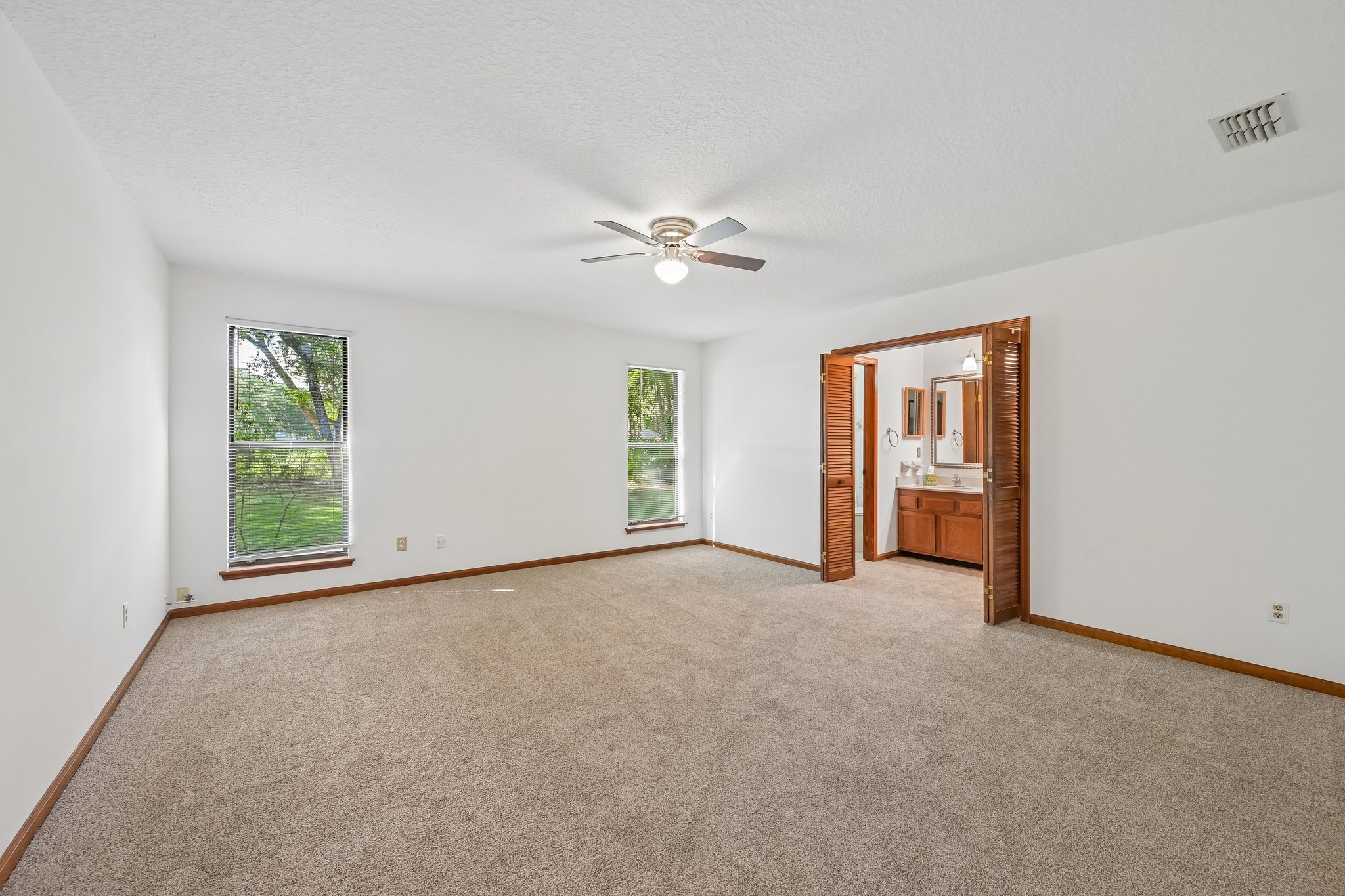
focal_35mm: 14
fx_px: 523
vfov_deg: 81.2
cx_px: 672
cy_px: 448
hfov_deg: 104.3
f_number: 8
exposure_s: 1/6
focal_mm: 14
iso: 400
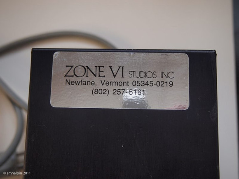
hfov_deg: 42.9
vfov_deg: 32.9
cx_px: 120
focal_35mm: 44
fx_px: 304
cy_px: 90
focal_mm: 22
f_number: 4.1
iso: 400
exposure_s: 1/50
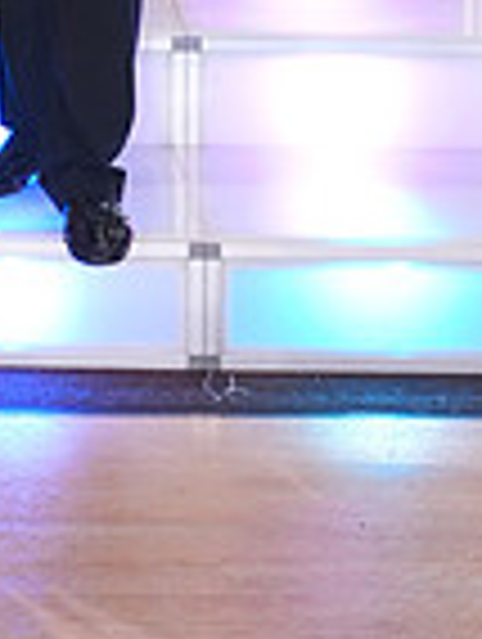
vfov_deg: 11.3
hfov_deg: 9.0
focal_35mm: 161
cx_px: -205
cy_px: -531
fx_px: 2980
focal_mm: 41
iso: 2000
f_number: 4
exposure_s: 1/400
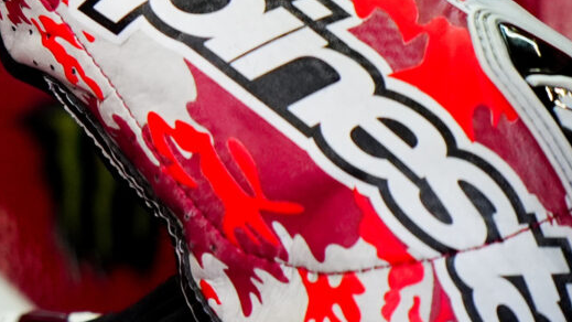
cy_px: 63
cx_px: -655
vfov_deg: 0.6
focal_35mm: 2066
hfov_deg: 1.0
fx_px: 31337
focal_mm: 400
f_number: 2.8
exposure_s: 1/500
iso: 1250
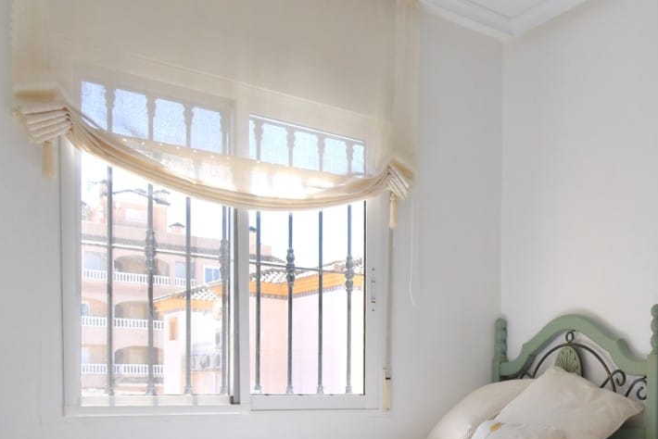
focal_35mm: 38
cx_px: 549
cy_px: 408
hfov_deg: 47.2
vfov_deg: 33.0
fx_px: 695
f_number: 6.3
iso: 200
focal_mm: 10
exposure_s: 1/250
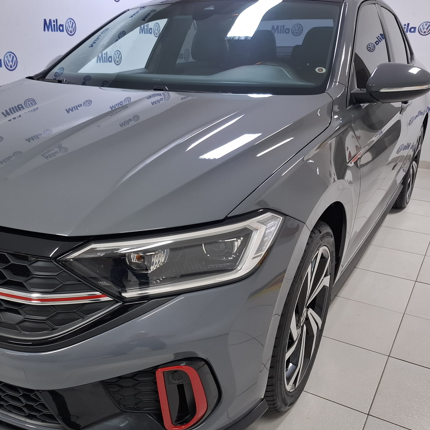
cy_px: 239
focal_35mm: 34
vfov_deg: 48.4
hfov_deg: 47.6
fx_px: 478
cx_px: 139
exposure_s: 1/40
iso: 250
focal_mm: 5.54
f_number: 1.8
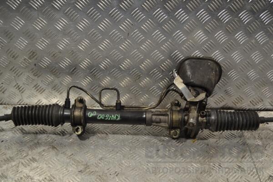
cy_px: 91
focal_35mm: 45
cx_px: 136
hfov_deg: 43.6
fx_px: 341
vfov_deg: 29.9
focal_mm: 30
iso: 110
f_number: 4.5
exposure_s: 1/30
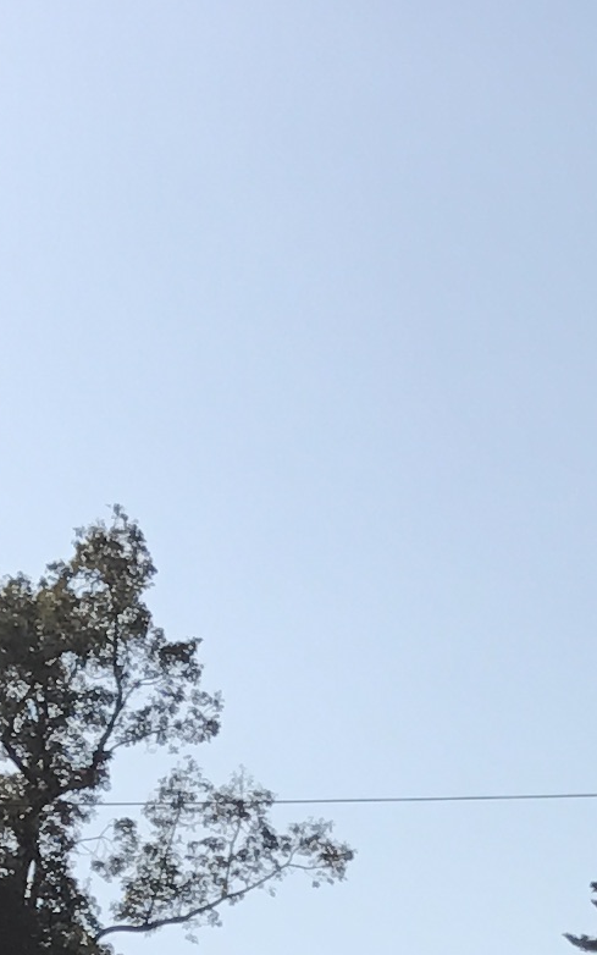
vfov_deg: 12.4
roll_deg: -0.5
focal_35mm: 153
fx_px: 3981
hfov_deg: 8.5
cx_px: 744
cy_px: 1746
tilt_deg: +3.8
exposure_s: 1/4808
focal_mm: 3.99
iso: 20
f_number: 1.8
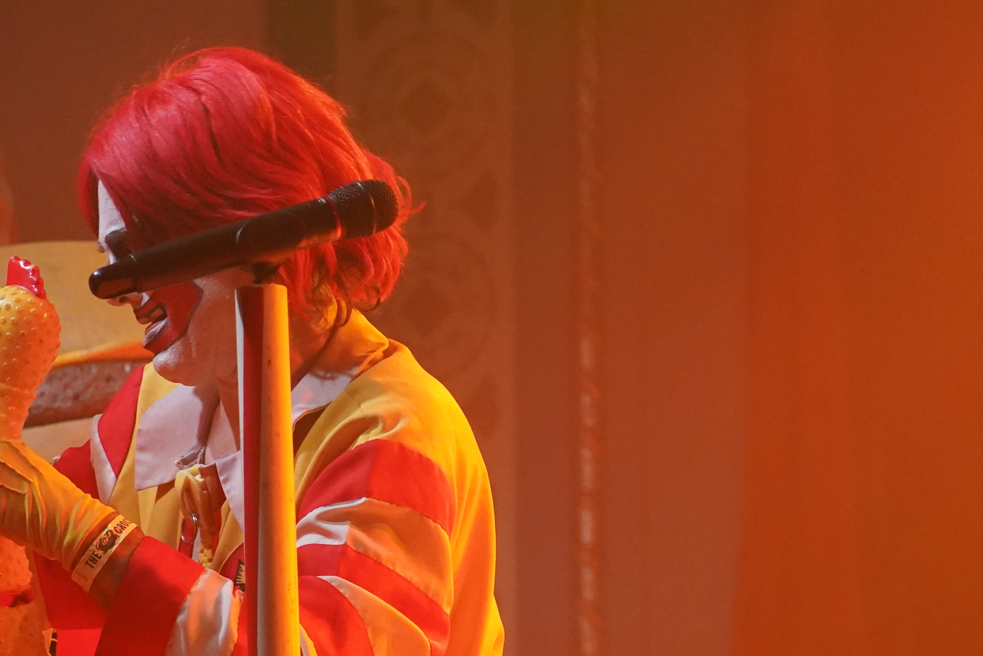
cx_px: 80
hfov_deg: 13.6
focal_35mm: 150
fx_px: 4096
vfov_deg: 9.1
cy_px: 631
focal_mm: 70
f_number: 4
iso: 6400
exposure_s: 1/160
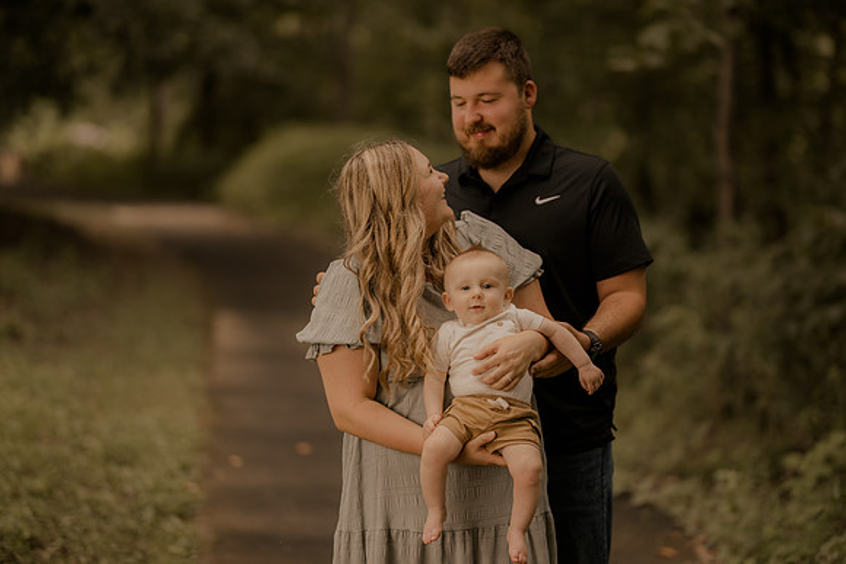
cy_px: 282
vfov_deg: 16.1
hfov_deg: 23.9
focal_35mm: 85
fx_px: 1998
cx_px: 423
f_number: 1.4
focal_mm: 85
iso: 160
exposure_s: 1/1250
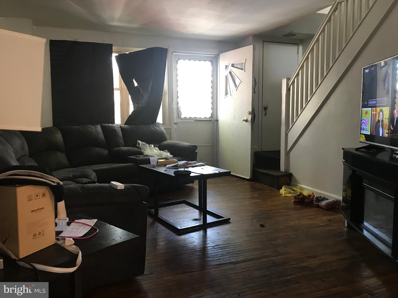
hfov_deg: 63.4
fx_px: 322
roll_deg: -0.5
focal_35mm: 28
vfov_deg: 49.7
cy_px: 149
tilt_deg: -5.6
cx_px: 199
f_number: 1.8
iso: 50
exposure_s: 1/15
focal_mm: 3.99
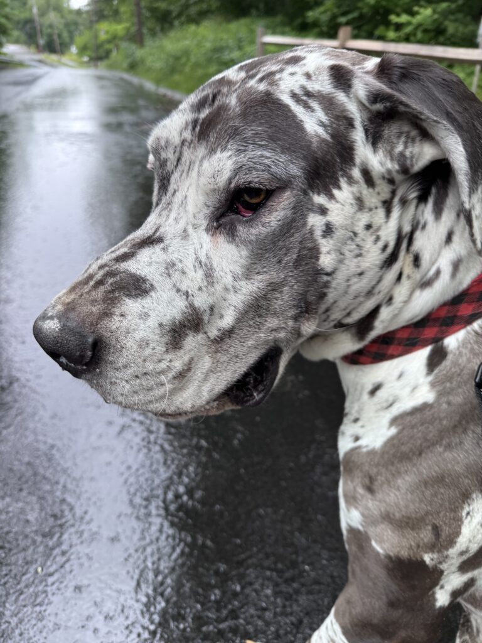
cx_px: 241
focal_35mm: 24
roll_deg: -1.2
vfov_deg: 71.6
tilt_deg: -26.6
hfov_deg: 56.8
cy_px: 322
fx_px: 446
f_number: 1.78
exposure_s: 1/121
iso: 80
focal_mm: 6.76
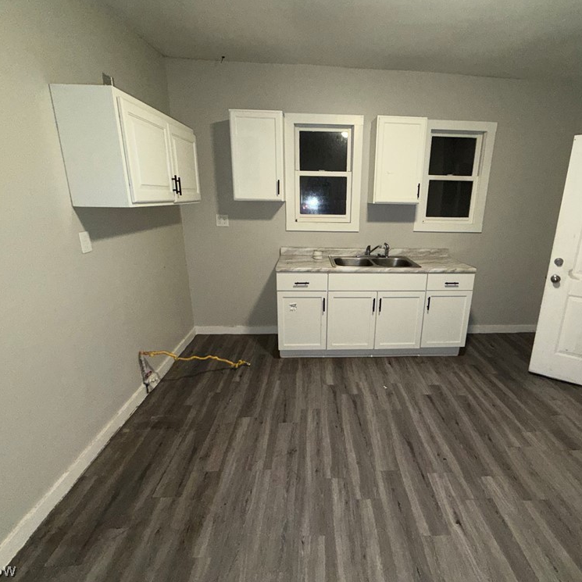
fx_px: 323
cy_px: 283
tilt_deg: -15.0
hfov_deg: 83.4
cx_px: 335
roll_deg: -1.2
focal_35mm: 17
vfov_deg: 83.9
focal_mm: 2.22
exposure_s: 1/60
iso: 200
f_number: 2.2
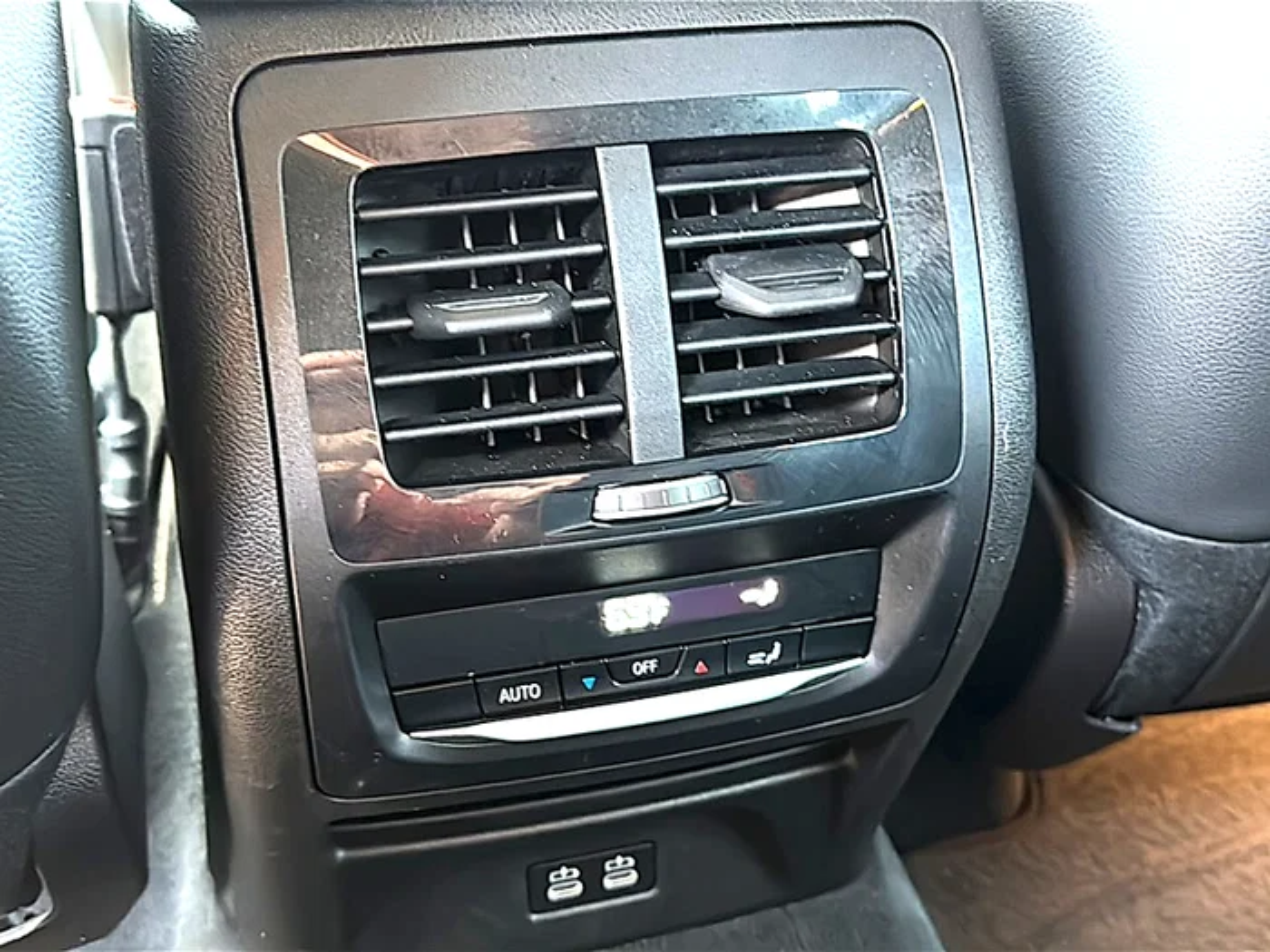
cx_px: 635
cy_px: 476
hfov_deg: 54.0
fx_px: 1247
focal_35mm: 34
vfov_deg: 41.8
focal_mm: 6.86
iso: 1000
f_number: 1.78
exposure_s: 1/40
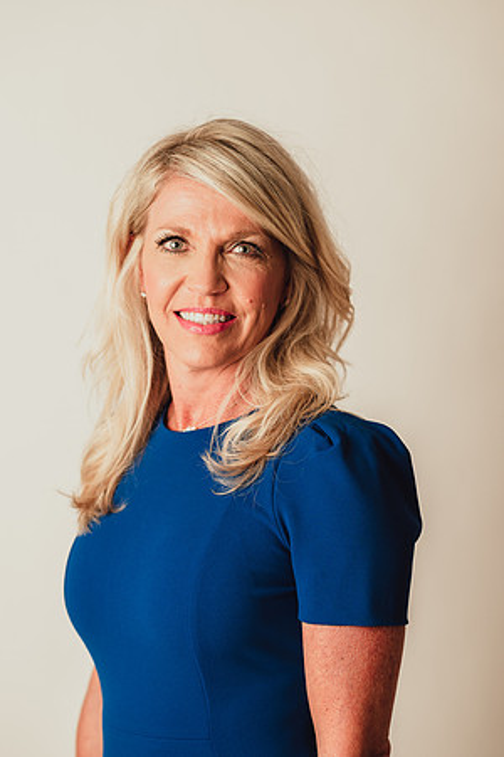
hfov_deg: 16.1
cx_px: 252
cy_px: 378
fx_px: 1785
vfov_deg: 23.9
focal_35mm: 85
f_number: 2.8
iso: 200
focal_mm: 85
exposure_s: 1/160
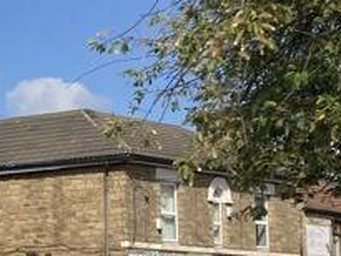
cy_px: 236
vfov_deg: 10.5
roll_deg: -1.5
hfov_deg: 11.8
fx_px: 1380
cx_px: -436
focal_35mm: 140
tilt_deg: +3.1
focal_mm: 3.99
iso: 20
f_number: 1.8
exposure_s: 1/2667
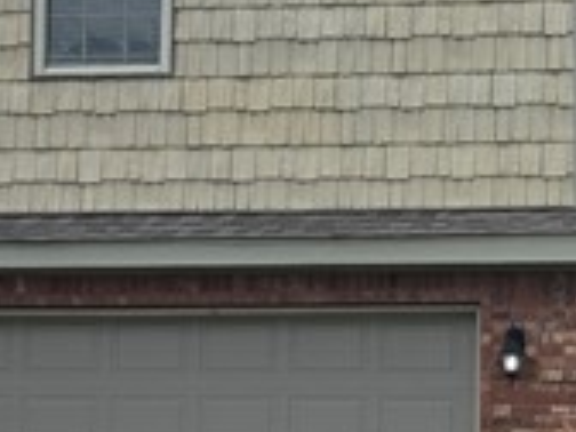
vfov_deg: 10.6
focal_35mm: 140
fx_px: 2330
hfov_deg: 13.9
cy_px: 178
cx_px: 590
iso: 80
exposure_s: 1/5017
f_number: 1.7
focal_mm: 6.3
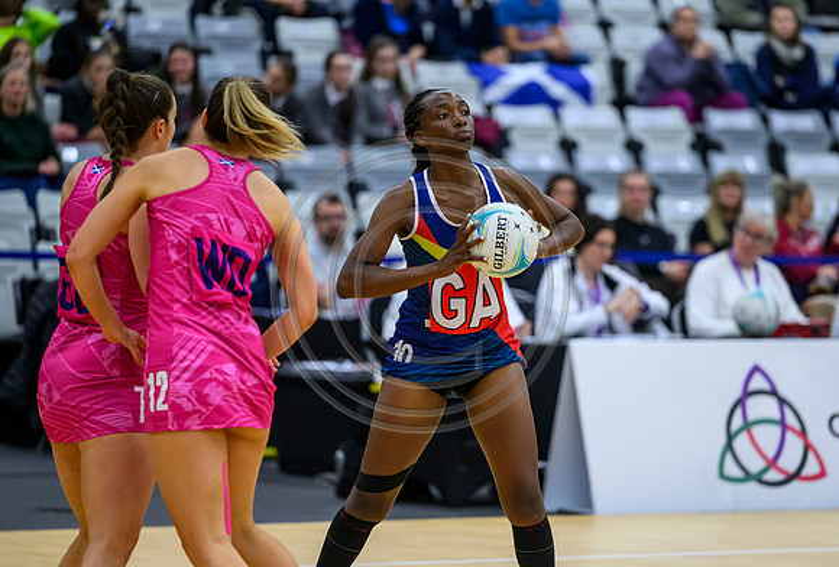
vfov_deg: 5.6
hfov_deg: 8.3
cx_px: 458
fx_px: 5789
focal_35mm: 247
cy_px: 276
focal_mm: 200
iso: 4000
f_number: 2.8
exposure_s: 1/1250
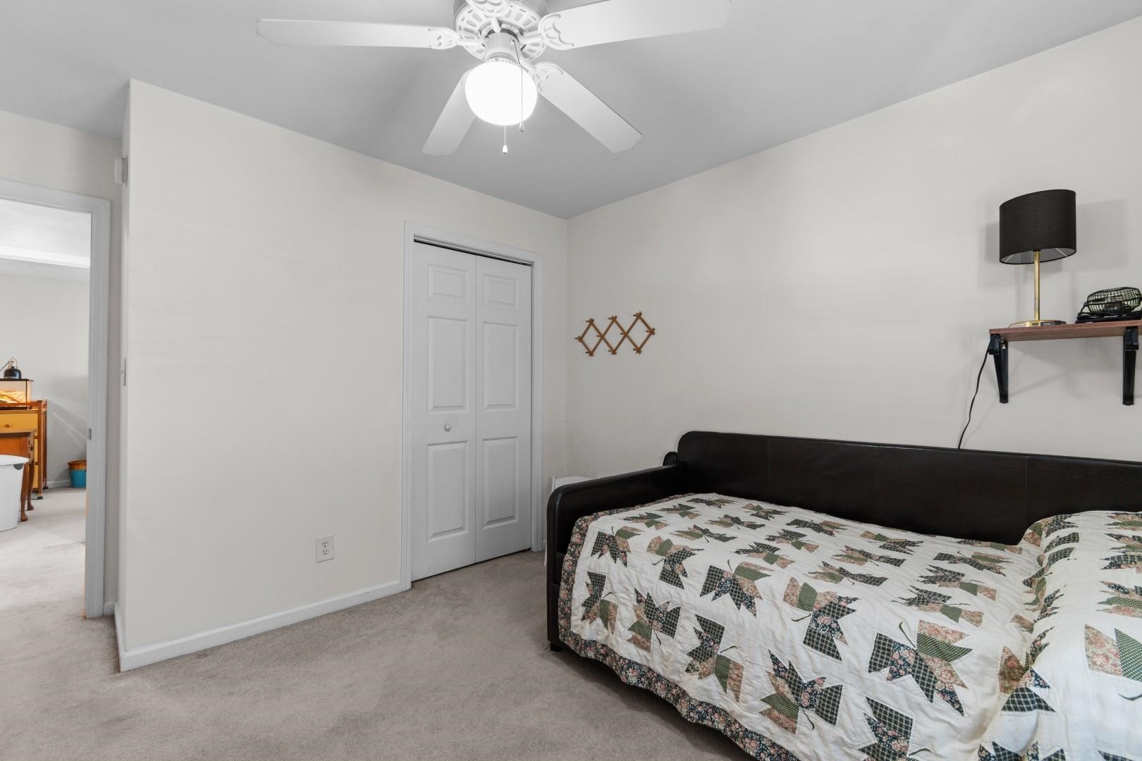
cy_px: 380
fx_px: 476
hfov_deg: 100.4
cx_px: 571
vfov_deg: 77.3
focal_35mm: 15
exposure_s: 1/3
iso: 100
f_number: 4.5
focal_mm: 10
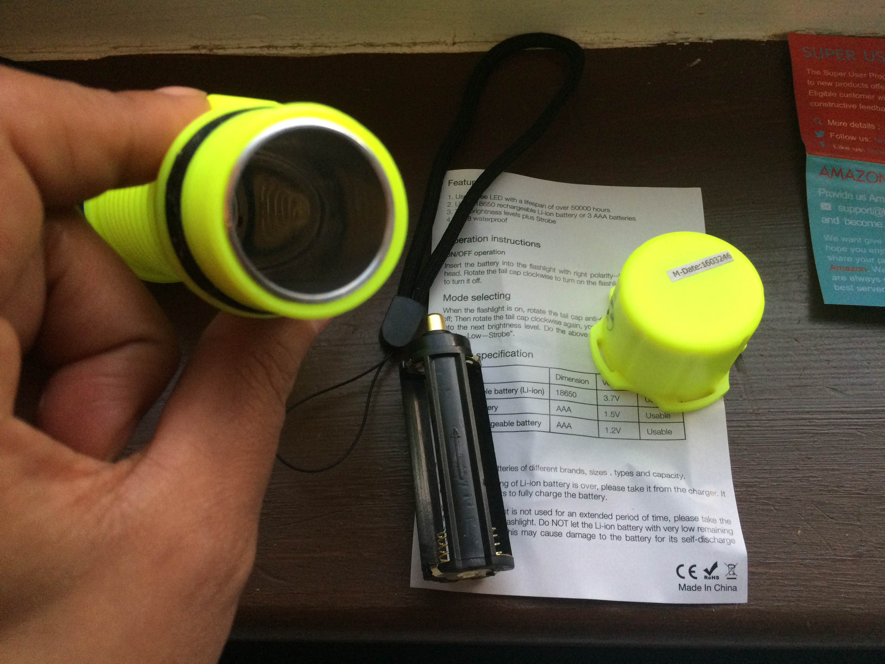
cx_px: 442
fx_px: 741
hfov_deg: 61.7
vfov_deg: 48.2
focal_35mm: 29
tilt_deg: -63.5
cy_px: 332
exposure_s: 1/33
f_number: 2.2
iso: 250
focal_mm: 4.15
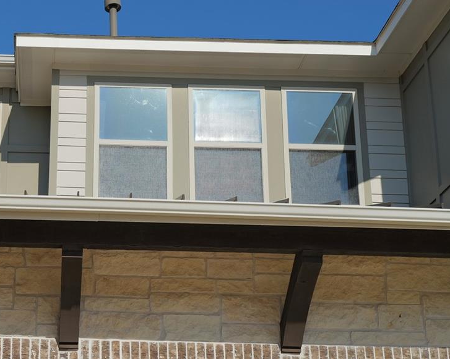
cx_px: 80
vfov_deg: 20.3
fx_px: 985
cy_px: 317
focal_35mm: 74
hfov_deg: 25.2
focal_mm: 28
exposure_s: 1/640
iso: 100
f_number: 5.6
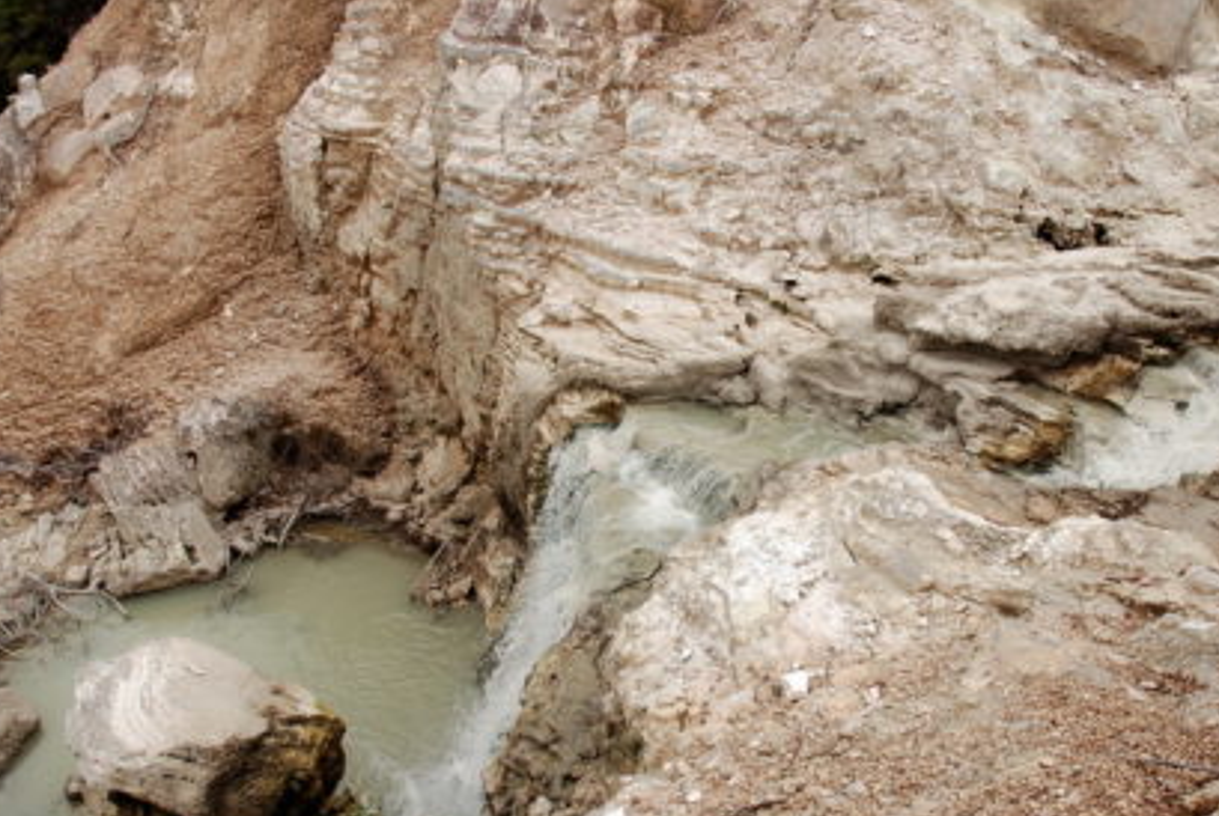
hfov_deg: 57.1
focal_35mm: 33
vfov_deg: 39.9
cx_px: 650
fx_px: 1119
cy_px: 493
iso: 100
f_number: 7.1
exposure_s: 1/200
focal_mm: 18
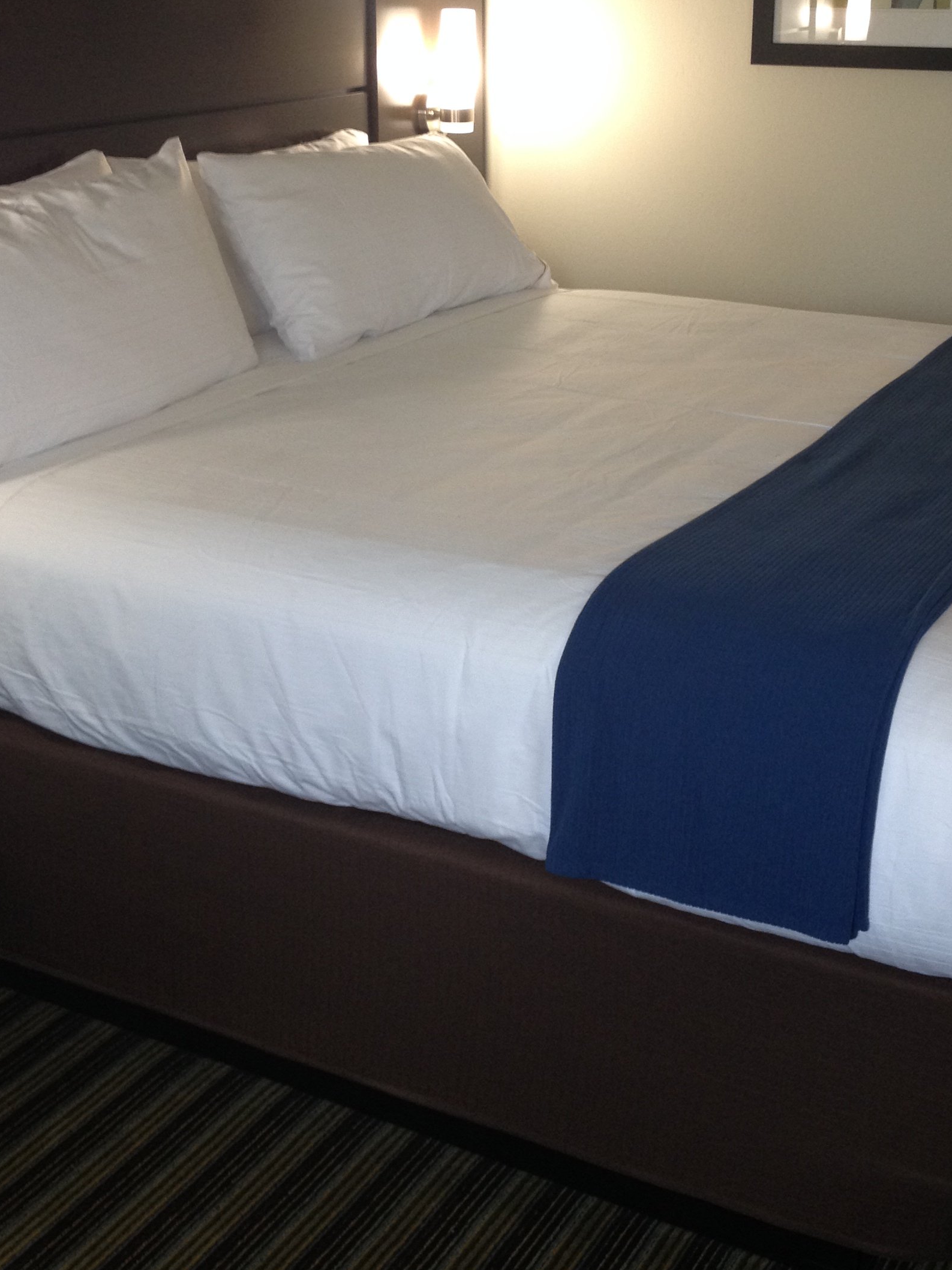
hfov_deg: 27.0
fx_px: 1980
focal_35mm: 54
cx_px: 491
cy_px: 448
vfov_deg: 35.3
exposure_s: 1/20
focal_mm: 4.28
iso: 100
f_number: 2.4
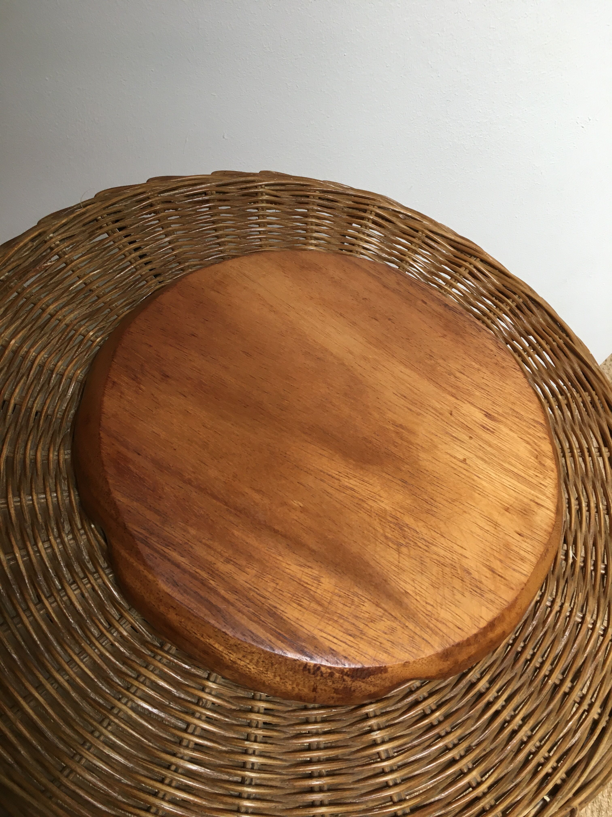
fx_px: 684
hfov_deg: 48.2
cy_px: 408
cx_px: 306
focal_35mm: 29
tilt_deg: -56.6
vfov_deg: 61.7
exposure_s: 1/33
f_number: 2.2
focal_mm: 4.15
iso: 64
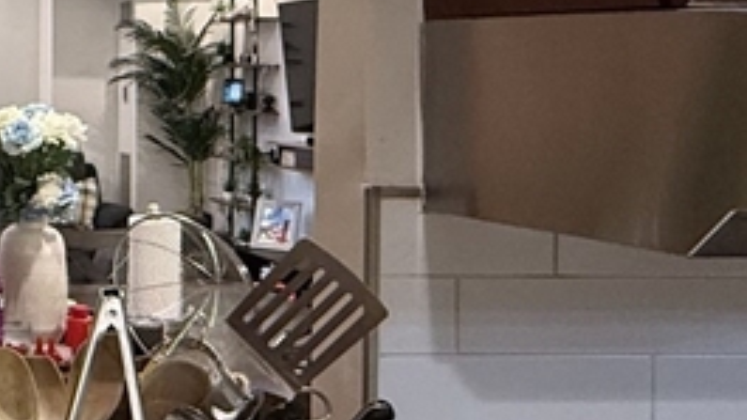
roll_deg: -0.3
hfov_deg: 29.5
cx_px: -189
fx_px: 1169
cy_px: 62
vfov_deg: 20.1
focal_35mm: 59
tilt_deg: +1.5
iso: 400
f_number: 2.2
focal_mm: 2.22
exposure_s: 1/60
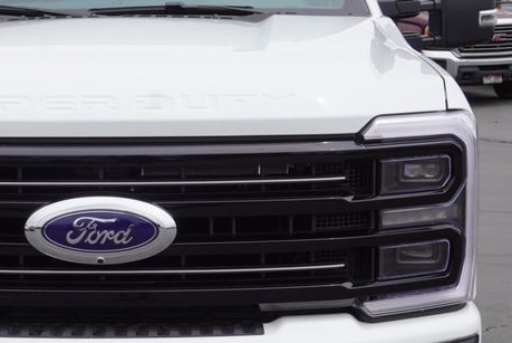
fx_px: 1238
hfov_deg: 23.1
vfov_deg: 15.7
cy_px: 207
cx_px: 109
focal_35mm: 87
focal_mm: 26
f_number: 10
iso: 100
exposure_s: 1/125
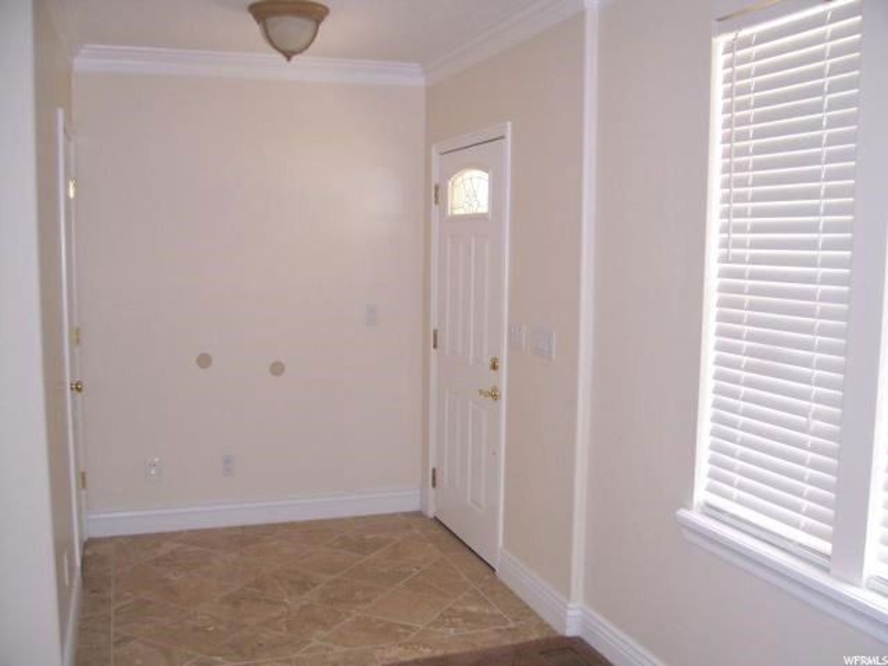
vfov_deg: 41.8
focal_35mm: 34
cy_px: 333
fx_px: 872
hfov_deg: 54.0
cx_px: 444
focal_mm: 5.6
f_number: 2.7
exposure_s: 1/60
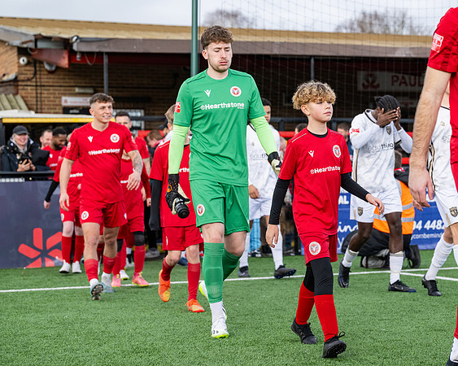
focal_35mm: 85
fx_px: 1156
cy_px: 186
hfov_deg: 22.4
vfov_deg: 18.0
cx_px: 282
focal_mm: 70
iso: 800
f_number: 4
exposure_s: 1/1600
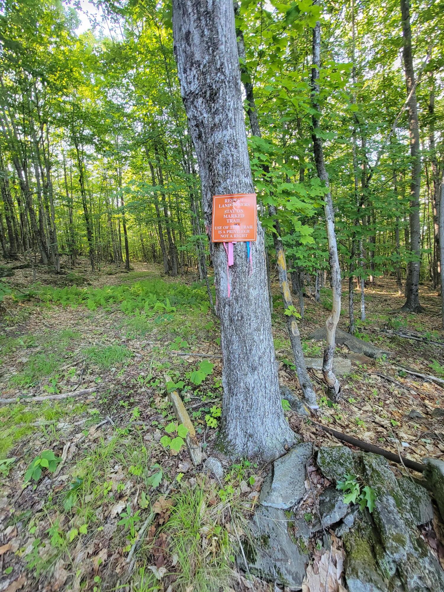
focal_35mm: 13
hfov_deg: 89.9
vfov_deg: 106.2
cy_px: 296
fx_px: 222
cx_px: 222
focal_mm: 2.2
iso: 160
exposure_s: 1/60
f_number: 2.2
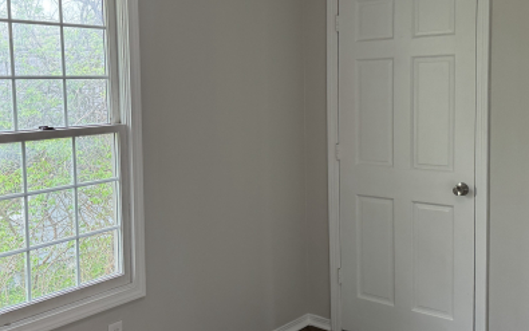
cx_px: 202
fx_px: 620
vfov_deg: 29.8
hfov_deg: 45.8
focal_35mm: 43
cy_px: 134
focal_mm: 6.76
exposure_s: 1/120
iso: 160
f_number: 1.78
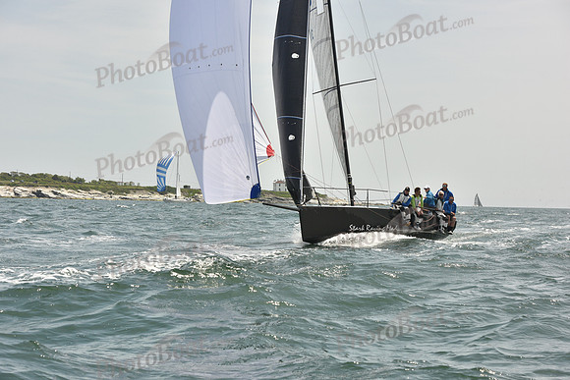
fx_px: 1109
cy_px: 190
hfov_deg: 28.8
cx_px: 285
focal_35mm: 70
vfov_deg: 19.5
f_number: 9
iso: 400
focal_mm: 70
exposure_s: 1/1600
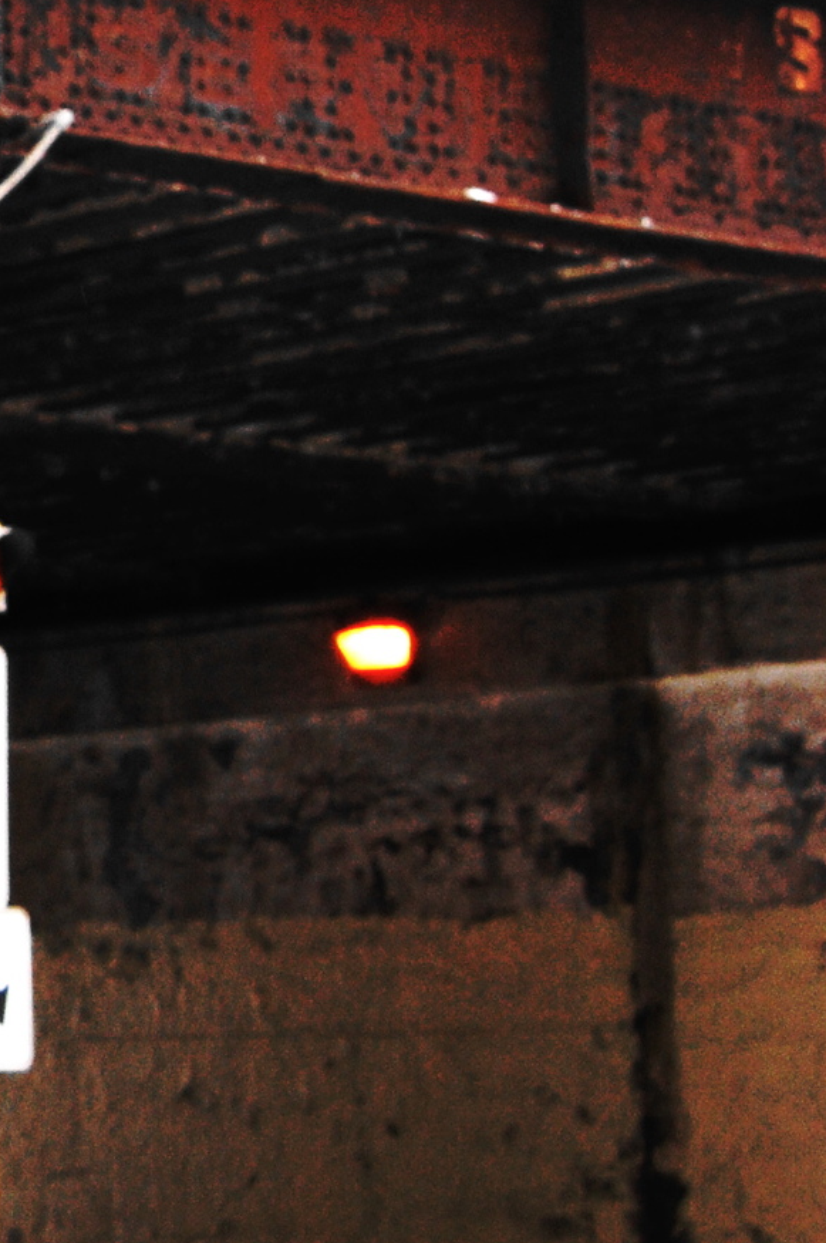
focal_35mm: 129
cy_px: 432
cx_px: -910
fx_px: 4448
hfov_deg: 9.8
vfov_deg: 15.9
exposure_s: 1/40
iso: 100
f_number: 5.6
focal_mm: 20
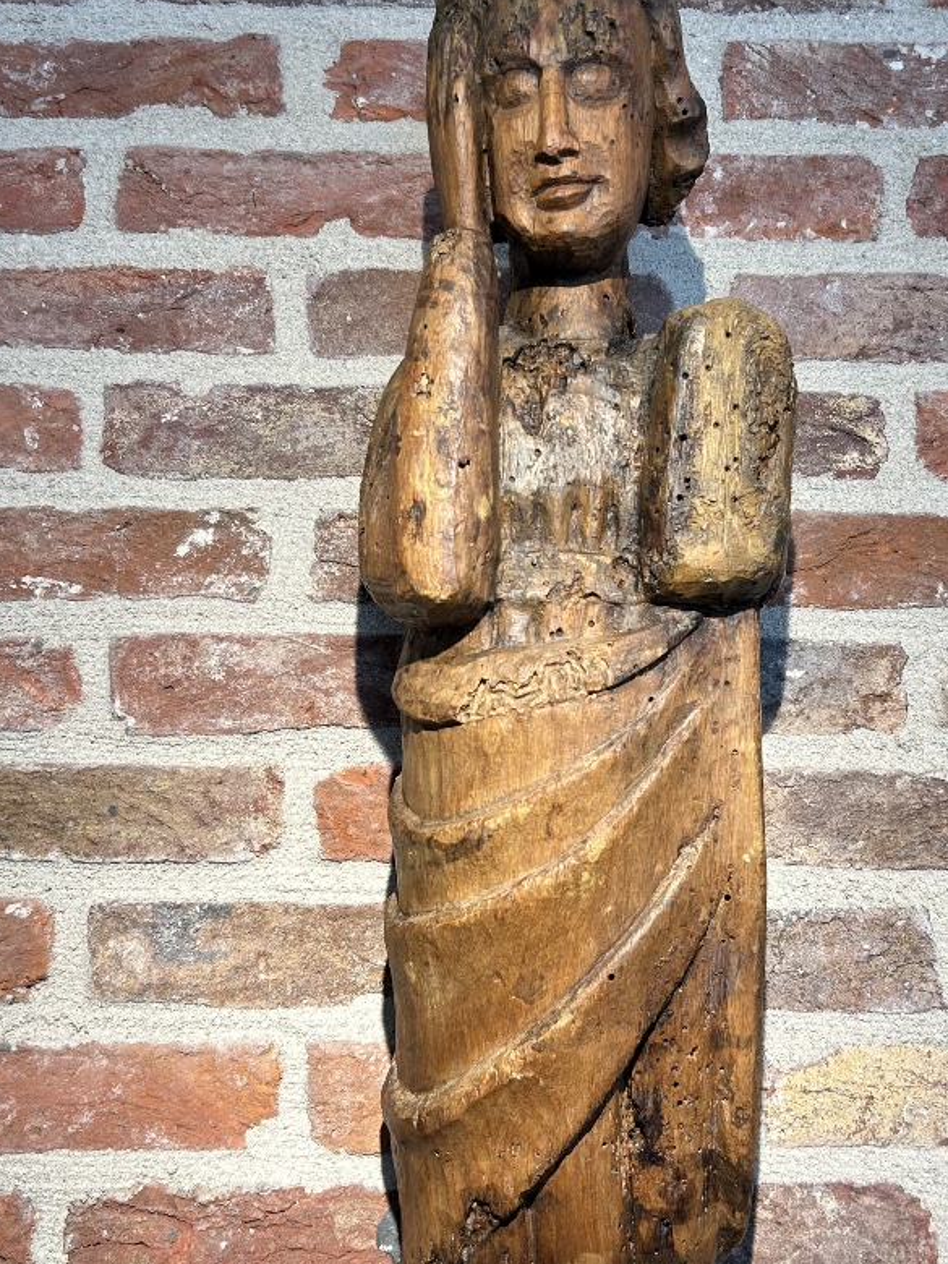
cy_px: 629
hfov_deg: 35.8
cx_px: 562
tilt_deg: +9.9
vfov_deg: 46.8
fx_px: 1461
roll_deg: -1.3
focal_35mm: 40
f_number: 1.5
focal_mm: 5.7
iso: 64
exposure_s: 1/100
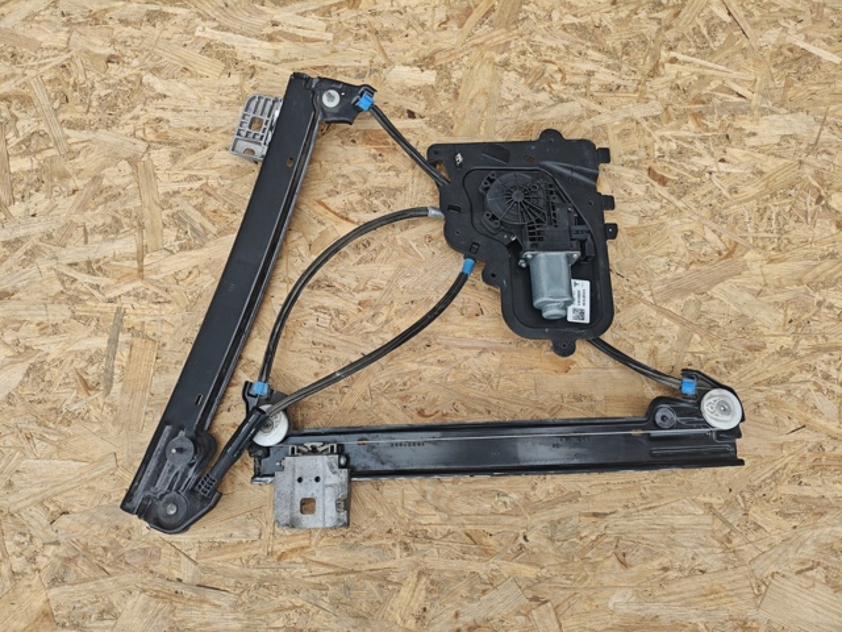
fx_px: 632
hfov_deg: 67.3
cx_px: 421
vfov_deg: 53.1
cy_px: 316
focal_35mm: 26
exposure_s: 1/1656
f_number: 1.5
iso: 160
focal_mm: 4.94
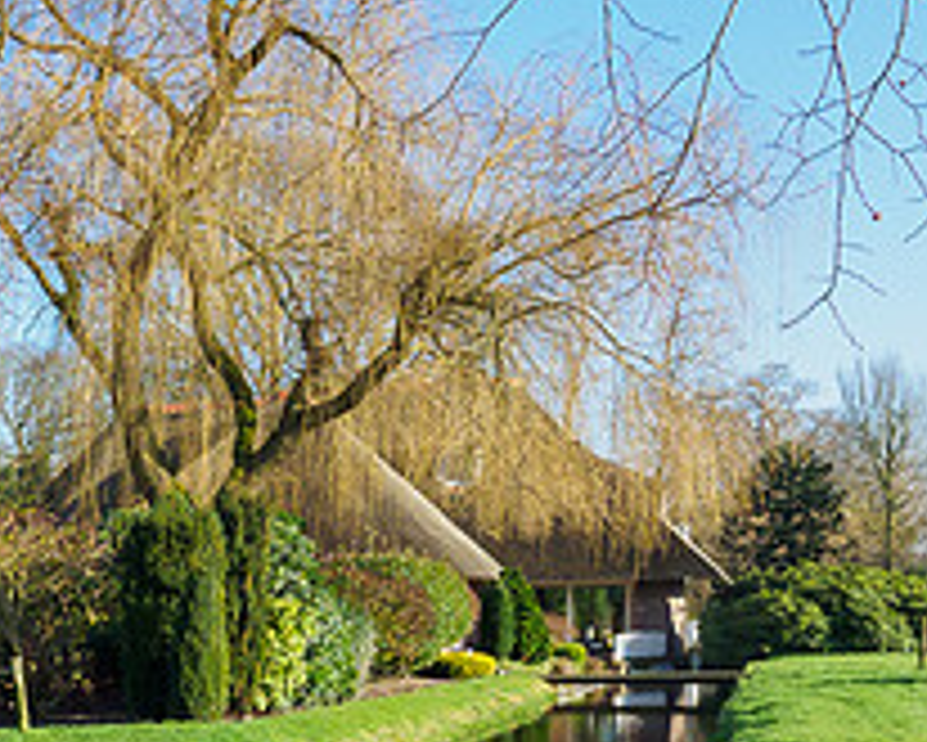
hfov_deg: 28.8
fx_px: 1729
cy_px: 724
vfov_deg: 23.3
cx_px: 86
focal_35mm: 63
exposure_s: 1/320
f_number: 8
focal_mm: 11
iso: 640
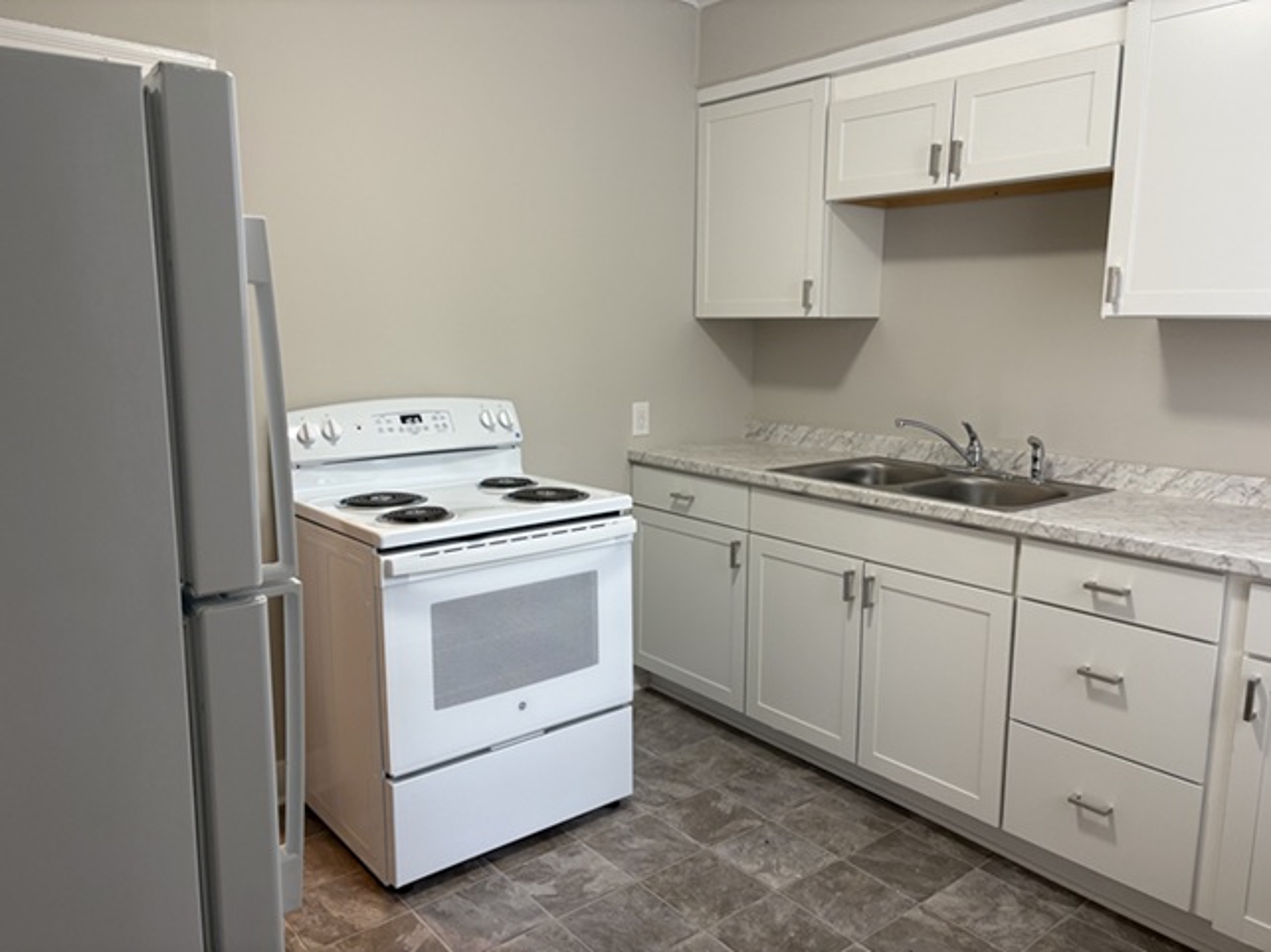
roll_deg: +0.0
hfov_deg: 67.3
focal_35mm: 26
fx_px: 954
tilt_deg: -8.6
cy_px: 476
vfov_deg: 53.0
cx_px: 636
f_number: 1.6
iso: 100
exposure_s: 1/60
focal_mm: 5.96
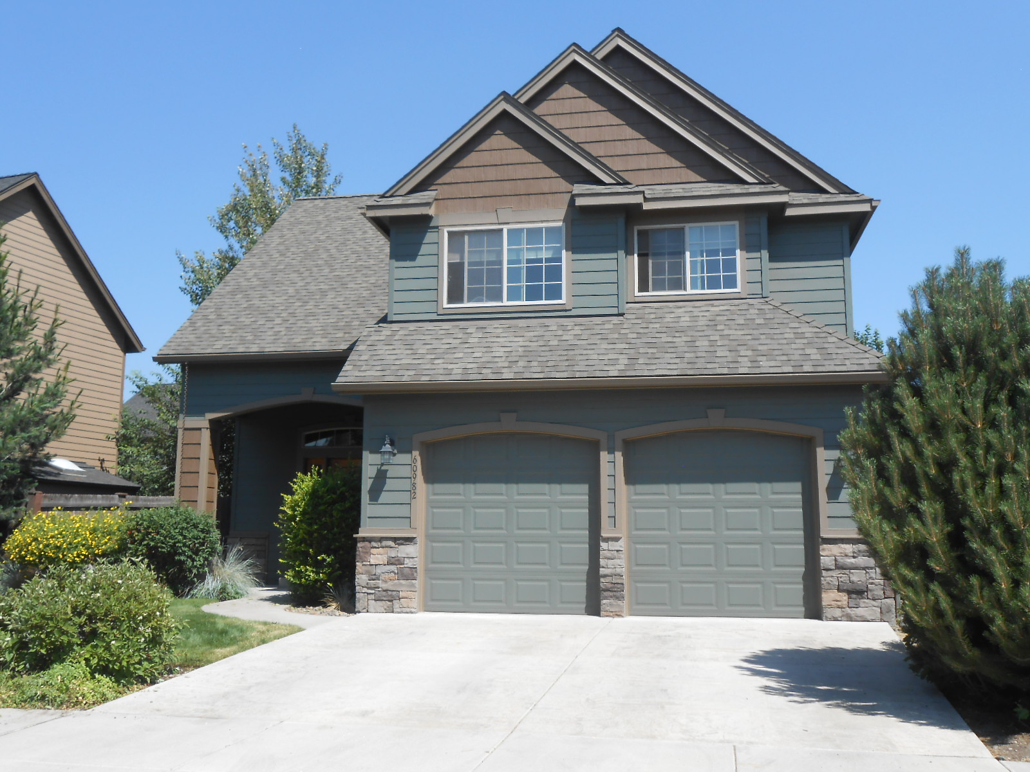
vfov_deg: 41.8
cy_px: 386
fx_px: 1012
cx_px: 515
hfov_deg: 54.0
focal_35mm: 34
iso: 80
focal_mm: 6
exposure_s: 1/500
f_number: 3.9
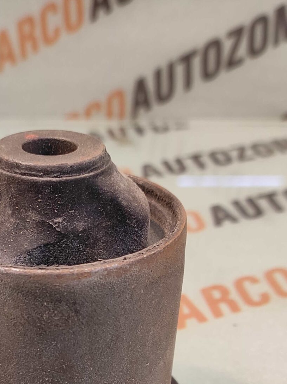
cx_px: 49
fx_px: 443
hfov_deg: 34.6
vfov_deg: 42.5
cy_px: 353
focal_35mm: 40
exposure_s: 1/33
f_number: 1.79
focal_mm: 4.74
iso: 204
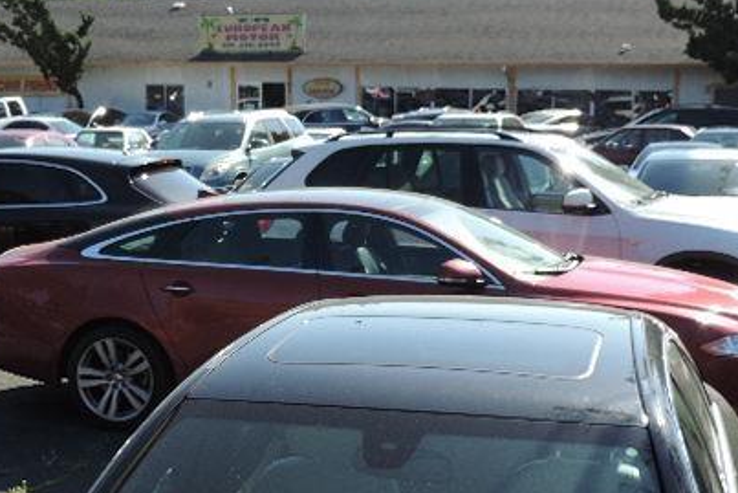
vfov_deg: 20.6
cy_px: 273
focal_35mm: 66
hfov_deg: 30.4
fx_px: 1353
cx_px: 298
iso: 80
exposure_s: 1/400
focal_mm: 7.1
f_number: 3.3
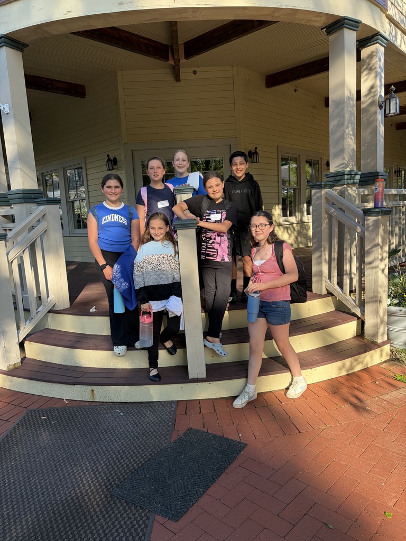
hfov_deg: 53.1
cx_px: 203
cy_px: 270
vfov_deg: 67.3
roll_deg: +3.2
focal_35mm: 26
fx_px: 407
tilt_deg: -7.4
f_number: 1.6
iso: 50
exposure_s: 1/607
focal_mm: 5.96
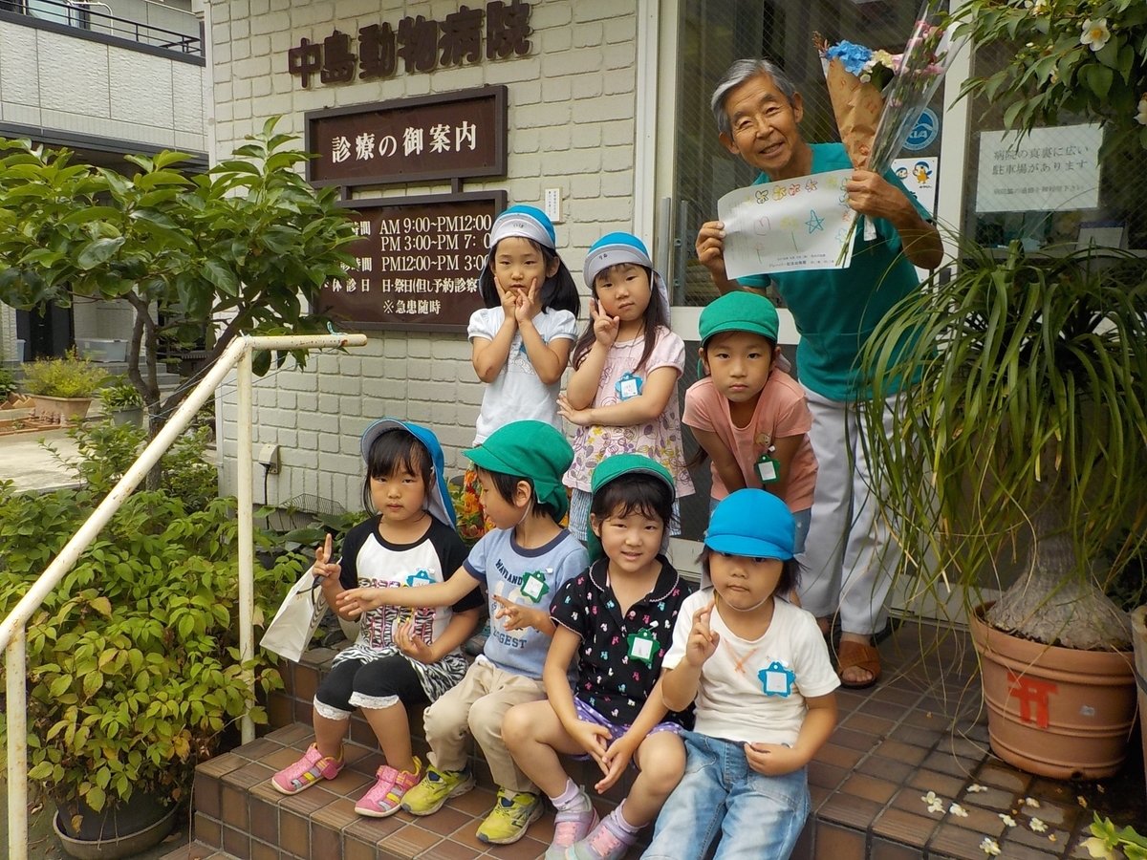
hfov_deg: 60.0
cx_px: 574
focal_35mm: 30
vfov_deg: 46.8
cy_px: 430
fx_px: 994
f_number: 3.3
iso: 125
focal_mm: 4.1
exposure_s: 1/400
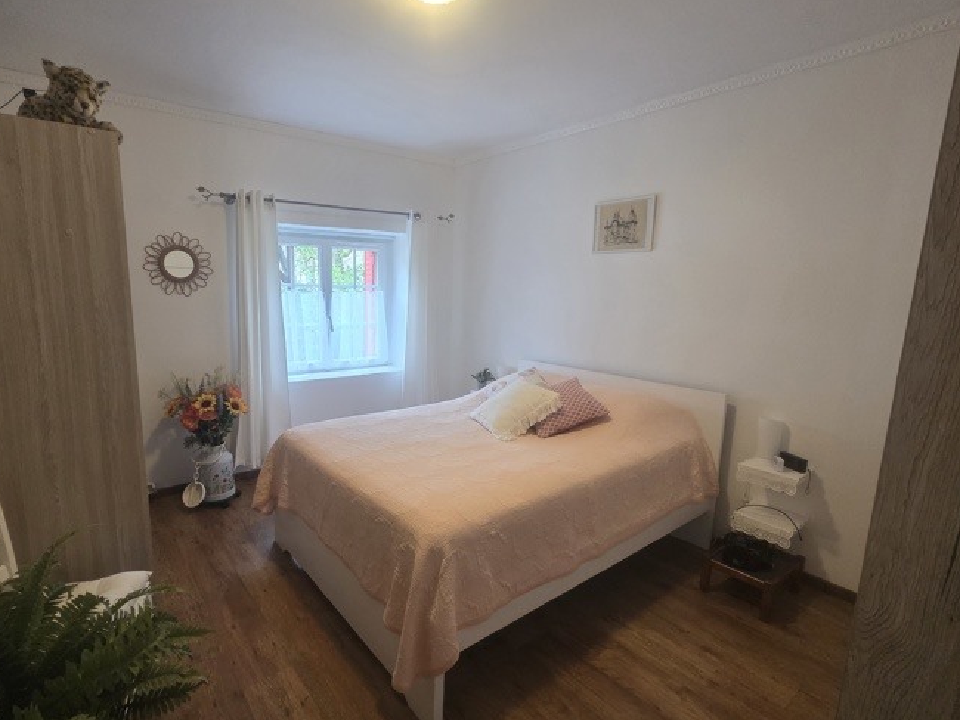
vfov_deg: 78.1
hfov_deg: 94.1
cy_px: 363
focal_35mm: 16
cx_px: 430
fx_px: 444
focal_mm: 2.2
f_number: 2.2
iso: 500
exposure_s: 1/50
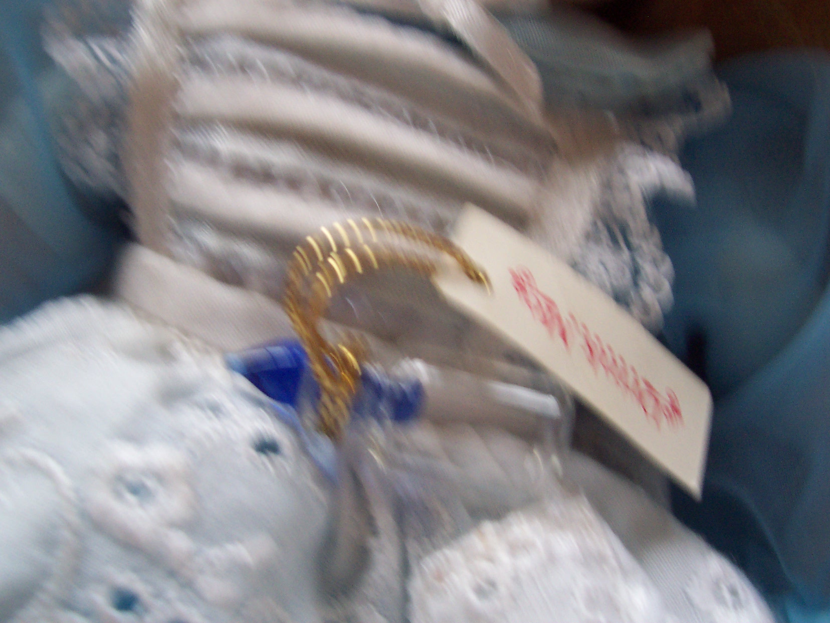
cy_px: 312
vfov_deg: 38.7
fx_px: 887
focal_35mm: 37
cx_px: 415
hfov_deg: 50.1
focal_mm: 5.6
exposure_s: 1/15
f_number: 2.8
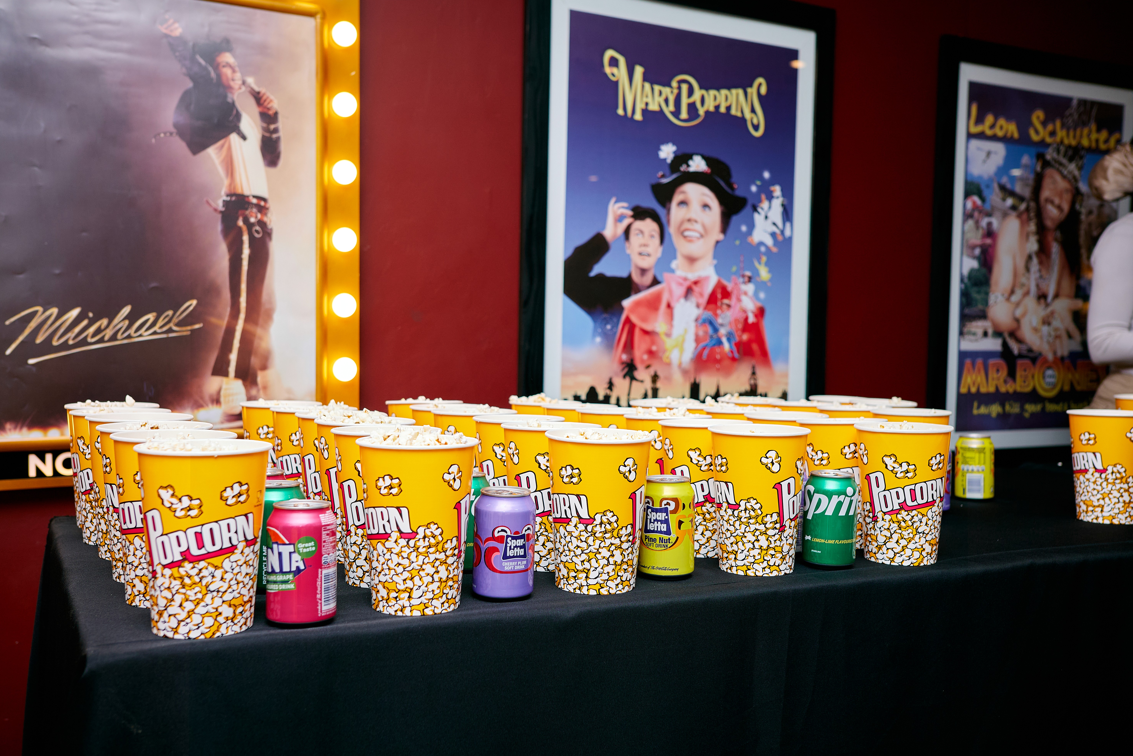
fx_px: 1133
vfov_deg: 36.9
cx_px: 579
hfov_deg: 53.1
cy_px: 384
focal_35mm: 36
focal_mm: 35
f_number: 3.5
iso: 400
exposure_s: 1/200
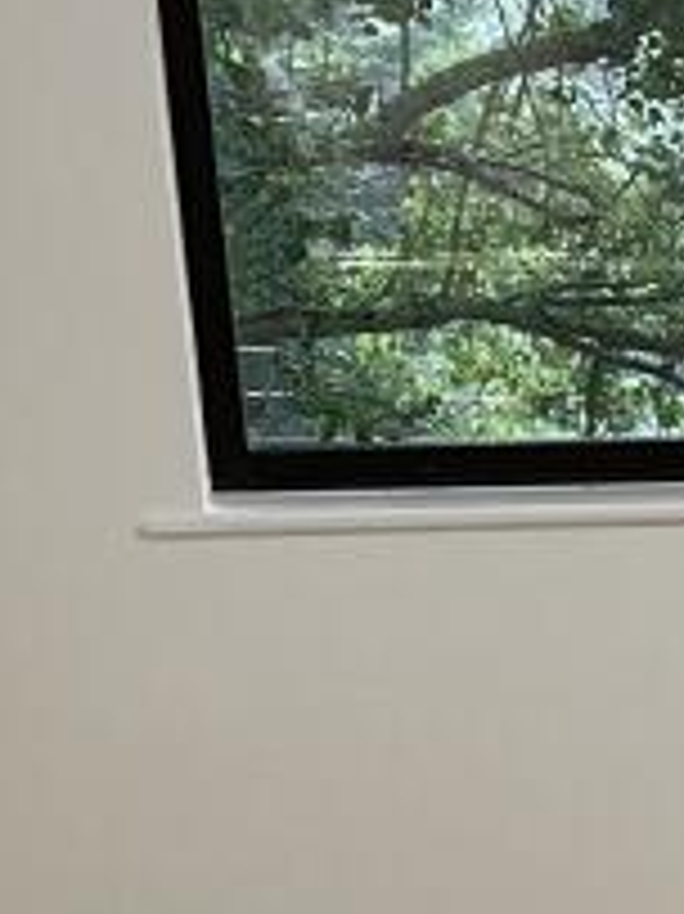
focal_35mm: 131
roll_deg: -0.1
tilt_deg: -17.0
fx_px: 3455
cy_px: 1103
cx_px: 1580
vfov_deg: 14.6
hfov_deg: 10.0
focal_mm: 4.2
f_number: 1.6
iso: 100
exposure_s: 1/50
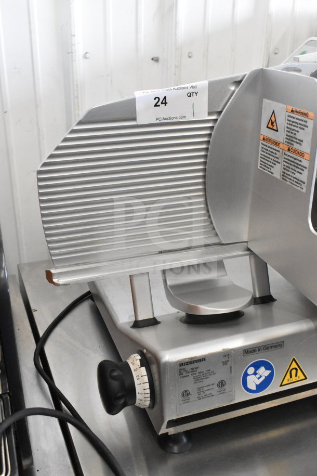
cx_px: 158
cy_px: 238
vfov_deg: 49.6
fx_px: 515
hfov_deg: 34.2
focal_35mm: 39
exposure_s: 1/200
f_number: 7.1
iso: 6400
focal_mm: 26
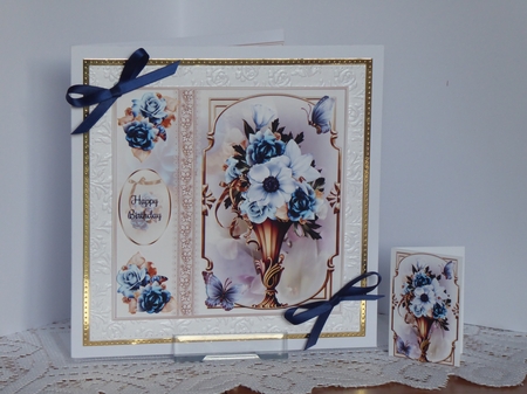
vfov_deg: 11.7
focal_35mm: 127
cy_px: 197
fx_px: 1932
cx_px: 264
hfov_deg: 15.5
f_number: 5.1
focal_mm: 20.6
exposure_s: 1/60
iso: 320
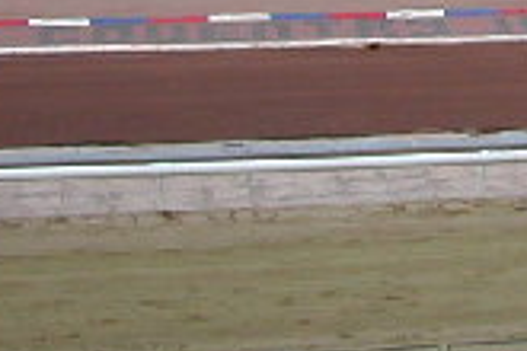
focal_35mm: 149
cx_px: 974
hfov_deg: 12.5
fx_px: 2181
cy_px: -115
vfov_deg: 9.1
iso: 100
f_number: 2.7
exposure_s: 1/192
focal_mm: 5.6
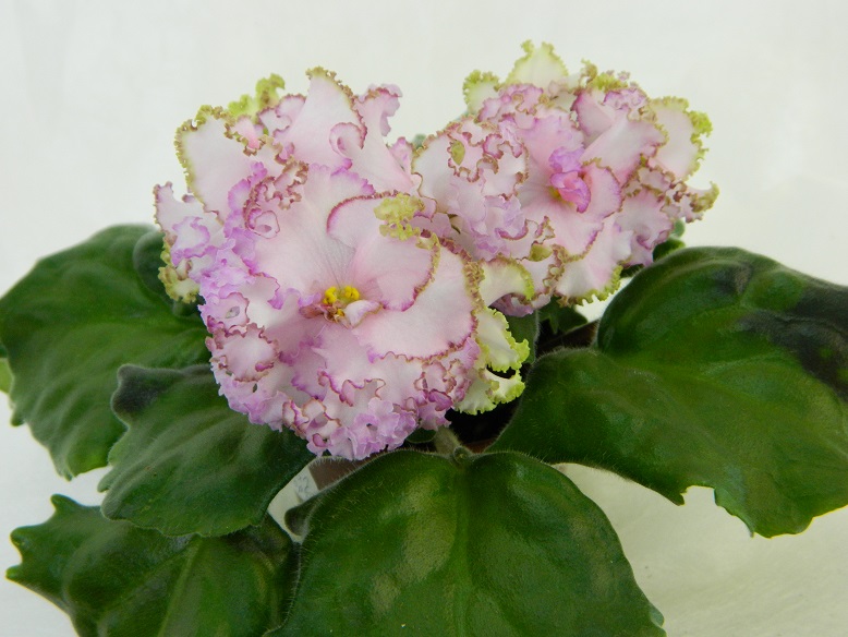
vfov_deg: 30.9
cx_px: 424
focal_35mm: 47
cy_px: 318
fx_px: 1152
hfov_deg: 40.4
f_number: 3.6
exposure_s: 1/50
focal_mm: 8.4
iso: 220
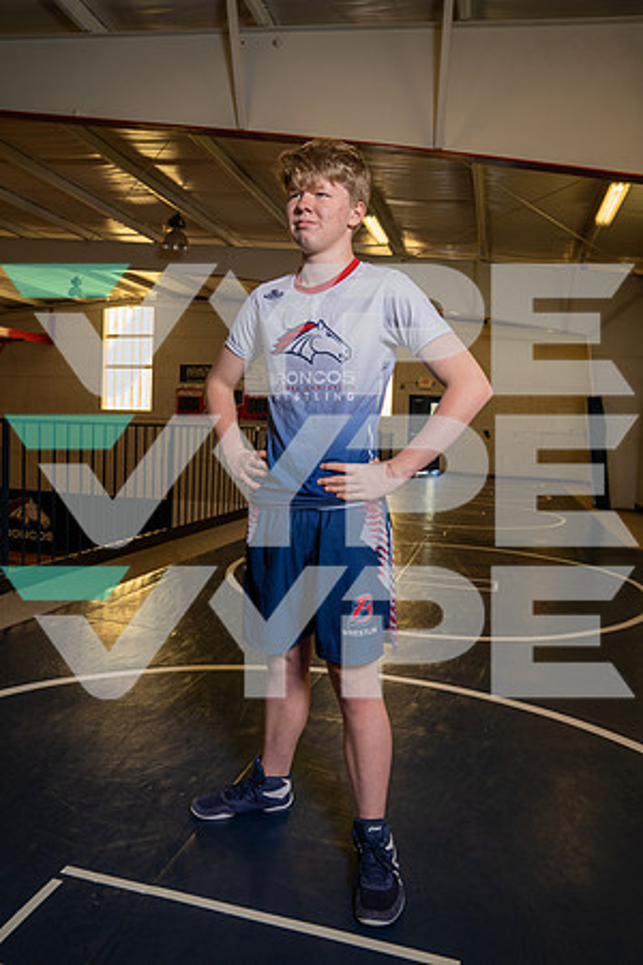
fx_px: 670
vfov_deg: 71.5
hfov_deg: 51.3
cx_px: 322
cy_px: 482
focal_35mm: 25
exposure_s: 1/125
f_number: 7.1
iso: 800
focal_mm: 25
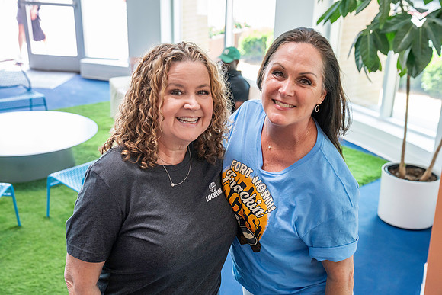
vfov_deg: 30.5
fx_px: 540
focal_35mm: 44
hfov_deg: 44.5
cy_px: 148
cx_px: 221
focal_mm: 44
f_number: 4
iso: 1600
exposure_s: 1/320
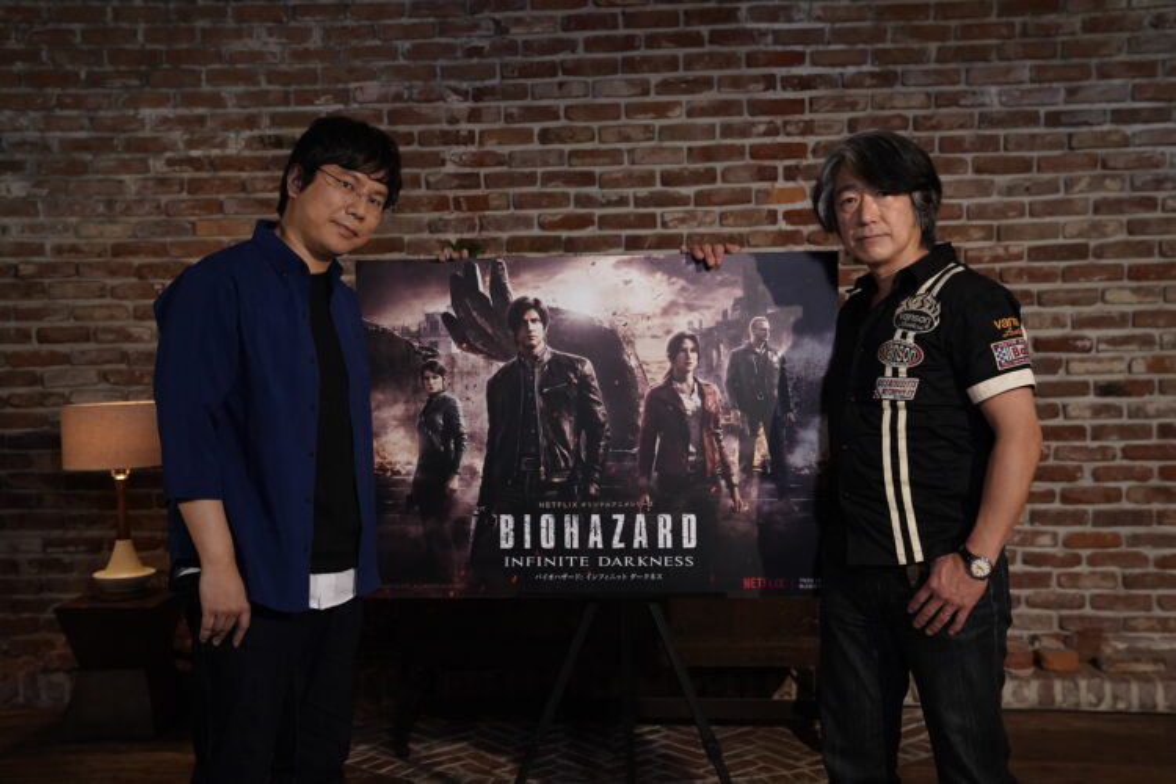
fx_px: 1372
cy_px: 392
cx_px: 588
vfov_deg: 31.9
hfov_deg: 46.4
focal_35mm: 42
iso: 6400
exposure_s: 1/250
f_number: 4
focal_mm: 42
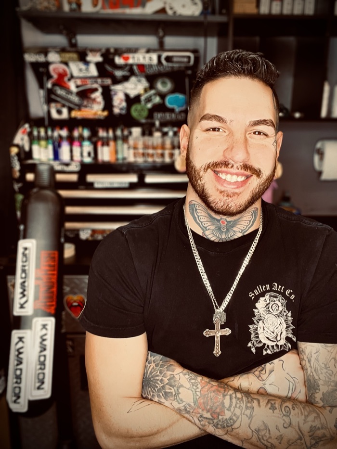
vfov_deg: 60.0
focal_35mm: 30
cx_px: 168
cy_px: 224
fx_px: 389
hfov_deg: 46.8
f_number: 2.2
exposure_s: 1/60
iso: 100
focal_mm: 2.71
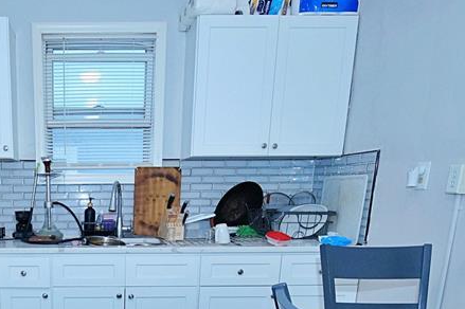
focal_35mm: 35
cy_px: 308
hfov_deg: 50.2
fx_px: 452
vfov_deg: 34.4
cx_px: 75
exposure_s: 1/50
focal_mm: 15
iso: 1600
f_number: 8
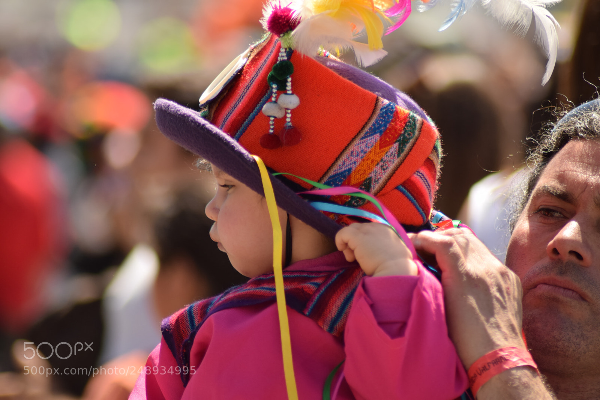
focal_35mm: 360
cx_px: 300
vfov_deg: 3.8
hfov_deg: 5.7
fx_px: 5998
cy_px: 200
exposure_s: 1/800
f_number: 5
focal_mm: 240
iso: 250
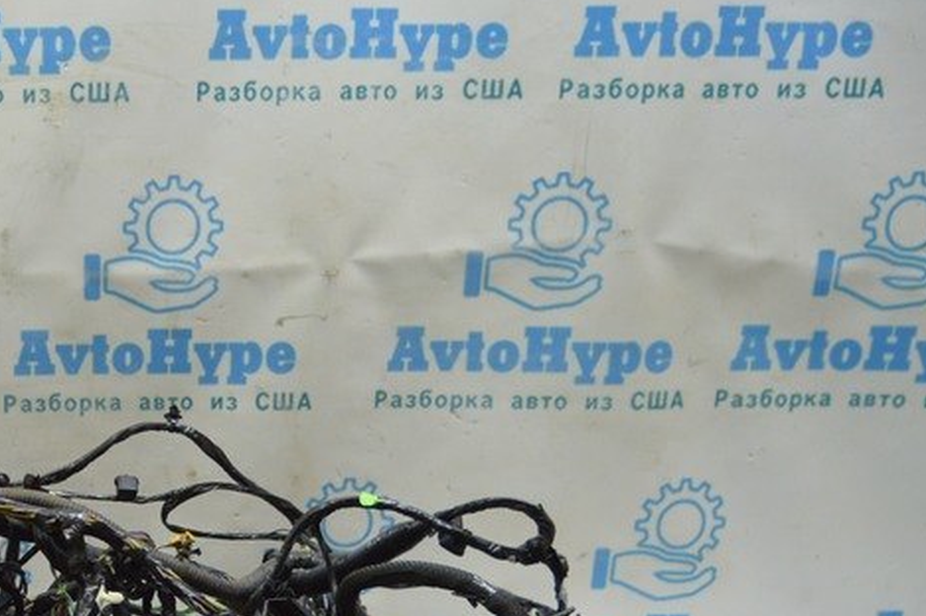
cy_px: 595
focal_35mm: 59
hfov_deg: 31.3
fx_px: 1516
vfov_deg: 22.2
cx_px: -12
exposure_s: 1/60
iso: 400
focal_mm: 18
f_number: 3.5
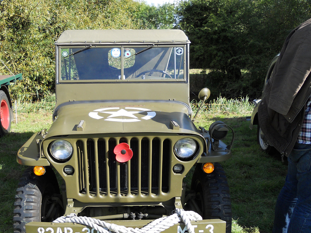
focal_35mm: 34
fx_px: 305
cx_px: 123
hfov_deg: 53.5
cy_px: 142
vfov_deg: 41.5
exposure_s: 1/400
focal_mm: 4.9
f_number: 3.2
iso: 80
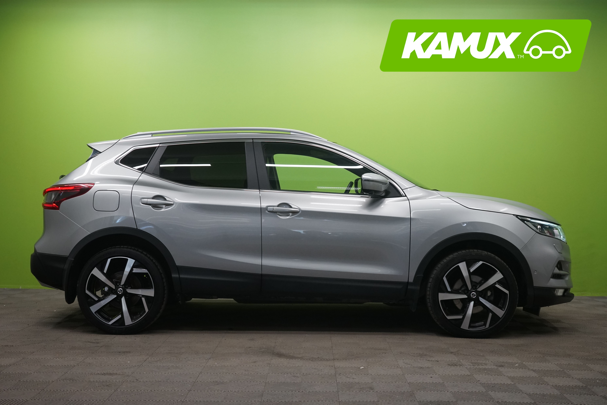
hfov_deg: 44.5
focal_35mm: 44
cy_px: 202
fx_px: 742
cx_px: 304
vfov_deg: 30.5
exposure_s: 1/25
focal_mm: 44
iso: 1600
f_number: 9
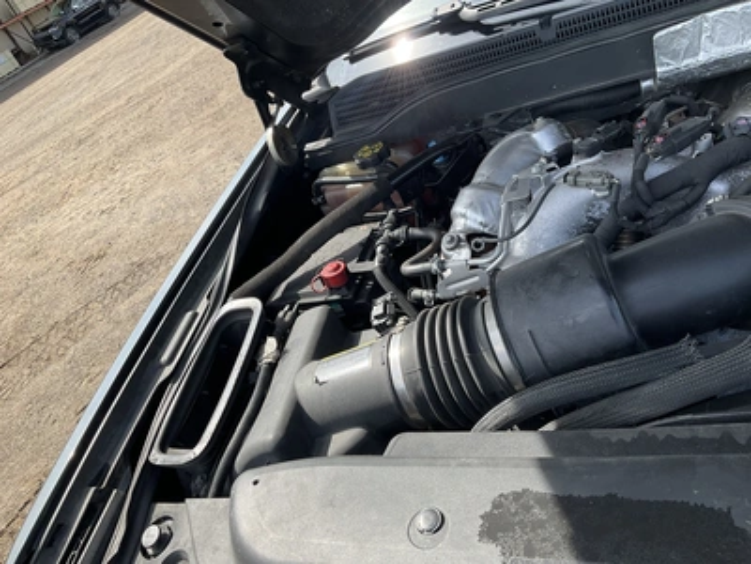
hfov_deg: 61.7
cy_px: 282
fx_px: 629
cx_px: 376
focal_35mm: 29
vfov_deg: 48.2
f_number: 1.8
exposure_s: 1/613
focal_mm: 3
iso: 25
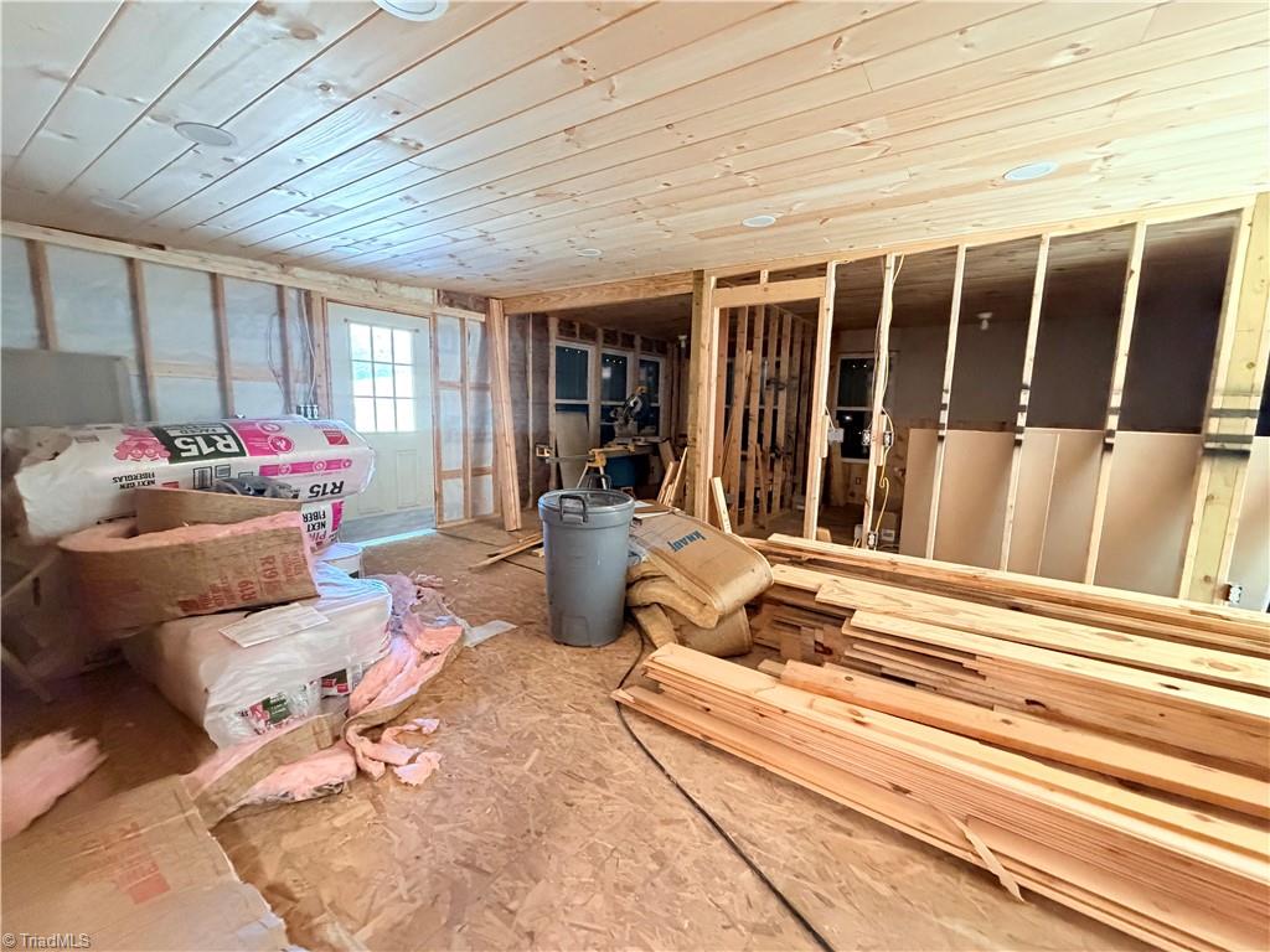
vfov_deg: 85.7
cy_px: 476
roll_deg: -0.3
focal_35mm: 14
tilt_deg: -7.5
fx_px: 514
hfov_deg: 102.1
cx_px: 635
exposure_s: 1/60
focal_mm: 2.22
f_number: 2.2
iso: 800
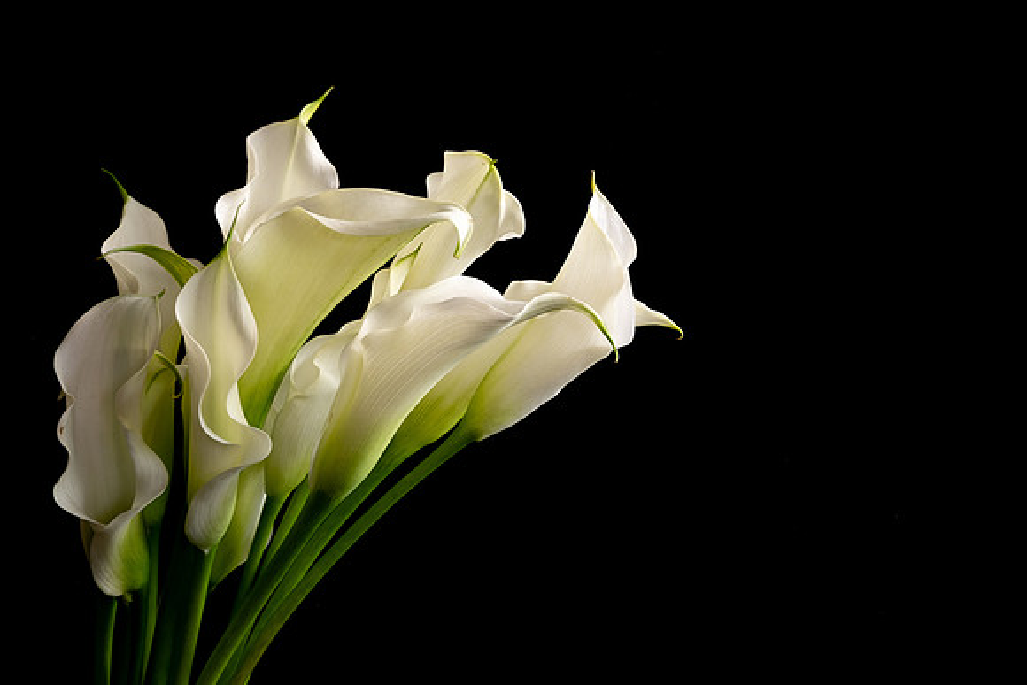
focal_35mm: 64
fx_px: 1826
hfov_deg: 31.4
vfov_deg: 21.3
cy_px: 342
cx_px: 514
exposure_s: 1/4
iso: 200
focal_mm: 42.9
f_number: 9
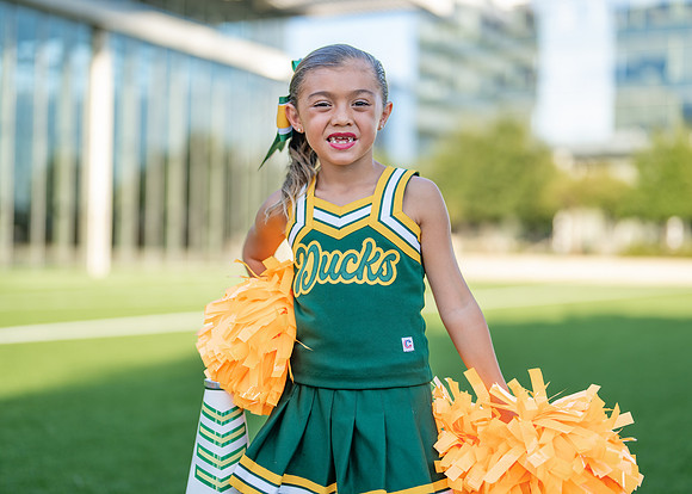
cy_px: 242
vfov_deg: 24.9
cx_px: 365
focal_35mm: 57
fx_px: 1120
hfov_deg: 34.3
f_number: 1.2
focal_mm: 50
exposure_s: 1/1250
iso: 100
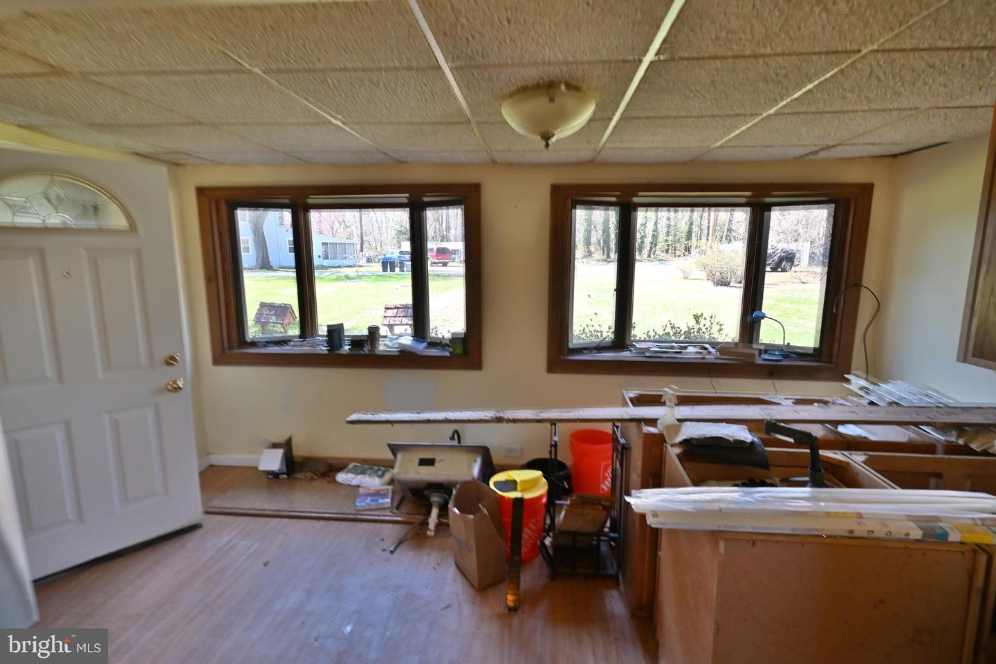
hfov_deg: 93.3
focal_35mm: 17
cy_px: 332
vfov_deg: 70.4
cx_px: 498
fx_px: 470
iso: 2200
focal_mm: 17
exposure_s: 1/80
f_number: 9
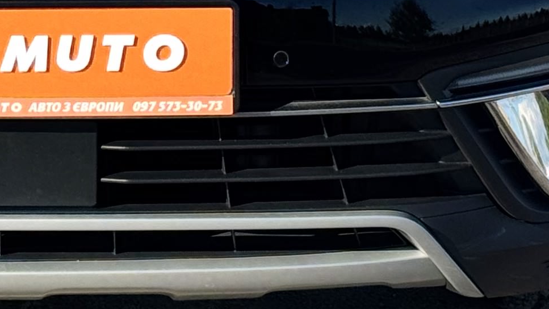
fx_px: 3174
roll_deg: -1.4
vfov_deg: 5.5
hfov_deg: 9.8
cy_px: -304
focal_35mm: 218
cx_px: 7
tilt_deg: -4.7
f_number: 1.78
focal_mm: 6.76
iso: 64
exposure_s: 1/2833
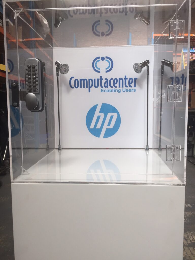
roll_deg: +0.6
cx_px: 98
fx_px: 218
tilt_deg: -6.1
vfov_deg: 61.7
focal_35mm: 29
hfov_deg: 48.2
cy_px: 130
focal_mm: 4.15
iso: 40
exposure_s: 1/120
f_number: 2.2
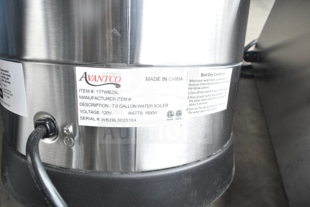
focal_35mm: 27
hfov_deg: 67.4
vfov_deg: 48.0
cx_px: 155
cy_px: 104
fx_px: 233
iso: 1600
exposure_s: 1/250
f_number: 8
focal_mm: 18
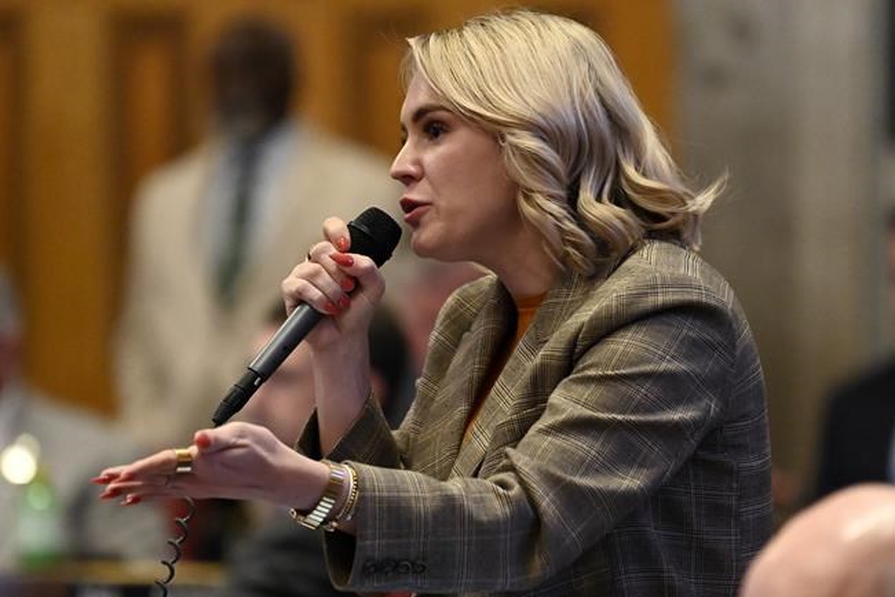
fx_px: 4971
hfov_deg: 10.3
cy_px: 298
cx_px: 448
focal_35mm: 200
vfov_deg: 6.9
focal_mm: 200
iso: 10000
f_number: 2.8
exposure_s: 1/200
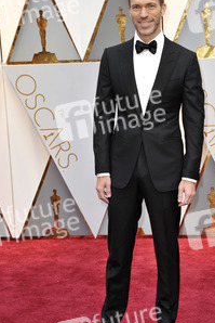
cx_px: 142
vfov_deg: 18.6
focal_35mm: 110
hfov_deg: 12.5
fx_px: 984
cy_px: 170
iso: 1000
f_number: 7.1
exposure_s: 1/250
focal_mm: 82
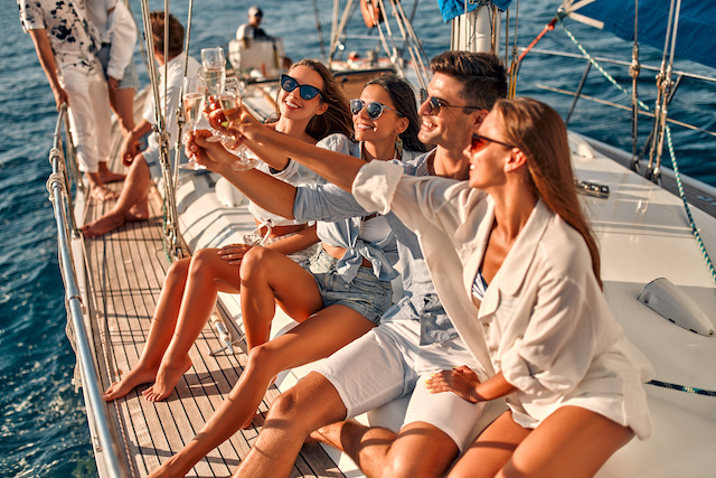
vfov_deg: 37.9
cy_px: 239
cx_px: 358
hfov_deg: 54.4
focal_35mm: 35
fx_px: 696
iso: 80
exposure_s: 1/5000
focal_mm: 35
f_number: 1.6
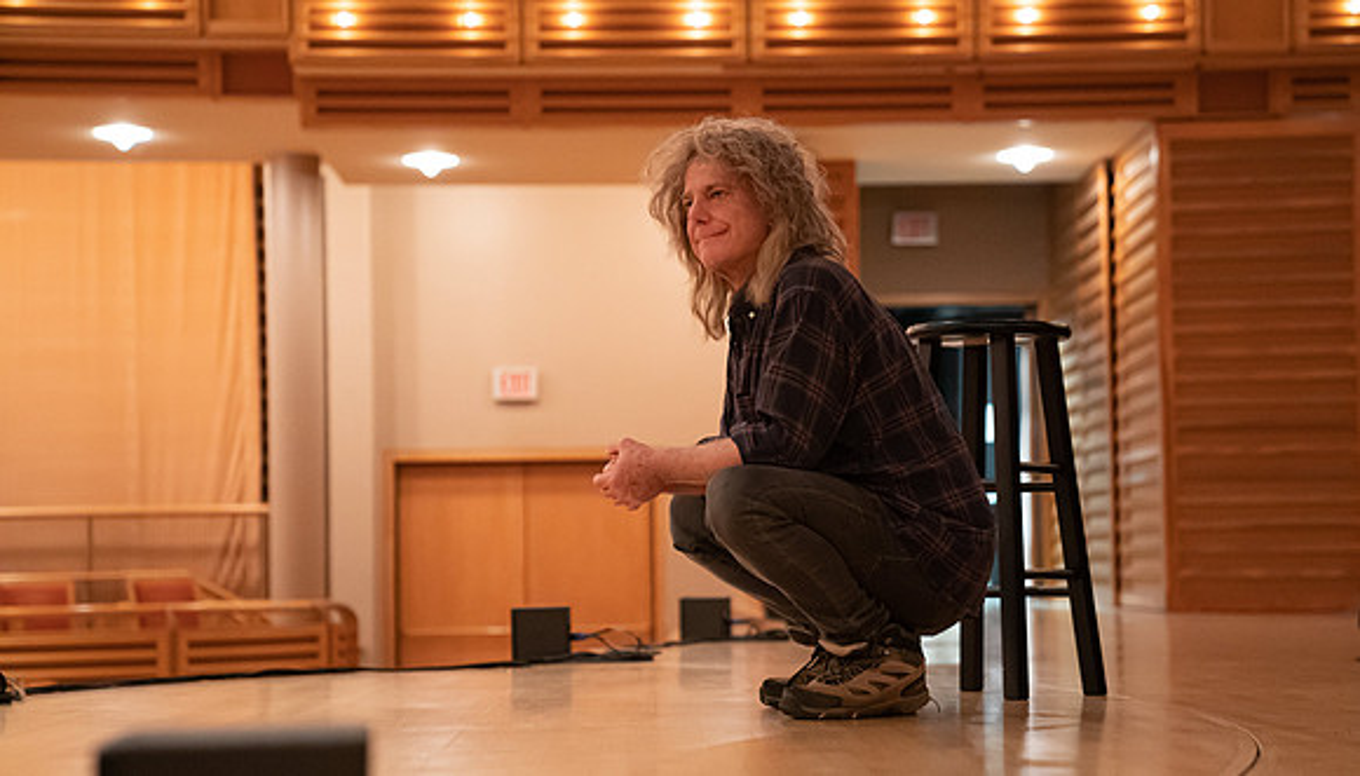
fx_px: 2790
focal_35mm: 77
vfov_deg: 15.8
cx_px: 717
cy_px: 445
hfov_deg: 27.4
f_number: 2.8
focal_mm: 70
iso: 12800
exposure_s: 1/160
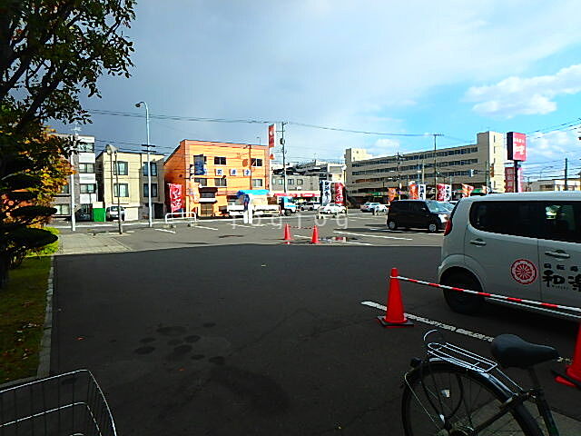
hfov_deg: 79.0
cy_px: 218
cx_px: 290
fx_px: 352
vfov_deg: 63.4
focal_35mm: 21
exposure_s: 1/400
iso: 125
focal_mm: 3.7
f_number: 6
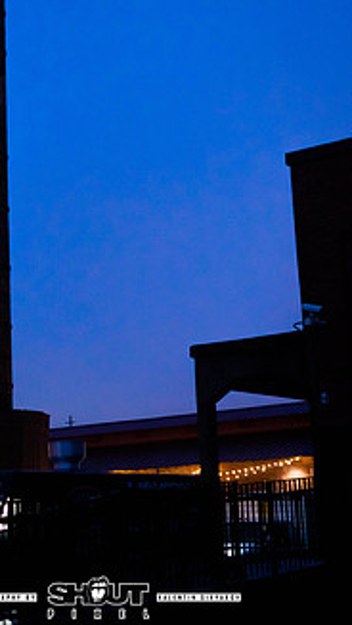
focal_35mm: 72
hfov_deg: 16.7
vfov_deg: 29.2
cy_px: 214
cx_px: 101
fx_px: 1194
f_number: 2
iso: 3200
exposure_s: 1/250
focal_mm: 50
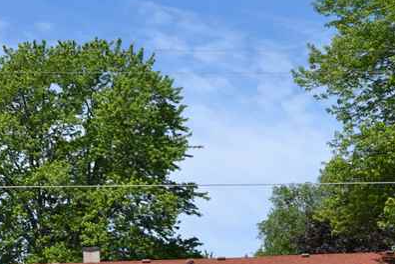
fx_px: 1382
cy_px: 386
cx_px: 289
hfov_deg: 16.2
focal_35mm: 126
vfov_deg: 10.5
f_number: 8
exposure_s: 1/250
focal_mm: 26
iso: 100
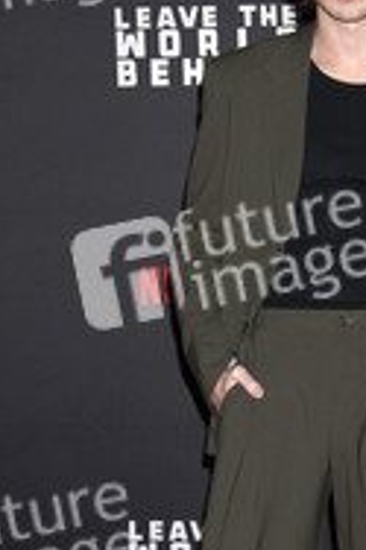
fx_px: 1558
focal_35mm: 102
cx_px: 307
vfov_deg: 19.9
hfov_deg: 13.3
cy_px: 407
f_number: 5
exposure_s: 1/200
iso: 400
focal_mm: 48
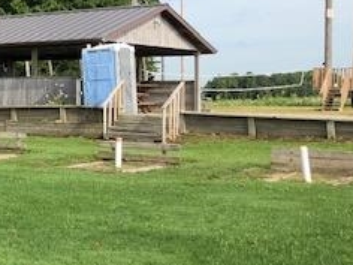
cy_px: 96
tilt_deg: -1.0
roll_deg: -1.1
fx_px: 775
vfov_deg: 19.3
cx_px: -64
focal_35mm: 76
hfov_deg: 23.6
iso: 20
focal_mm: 3.99
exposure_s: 1/1263
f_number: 1.8
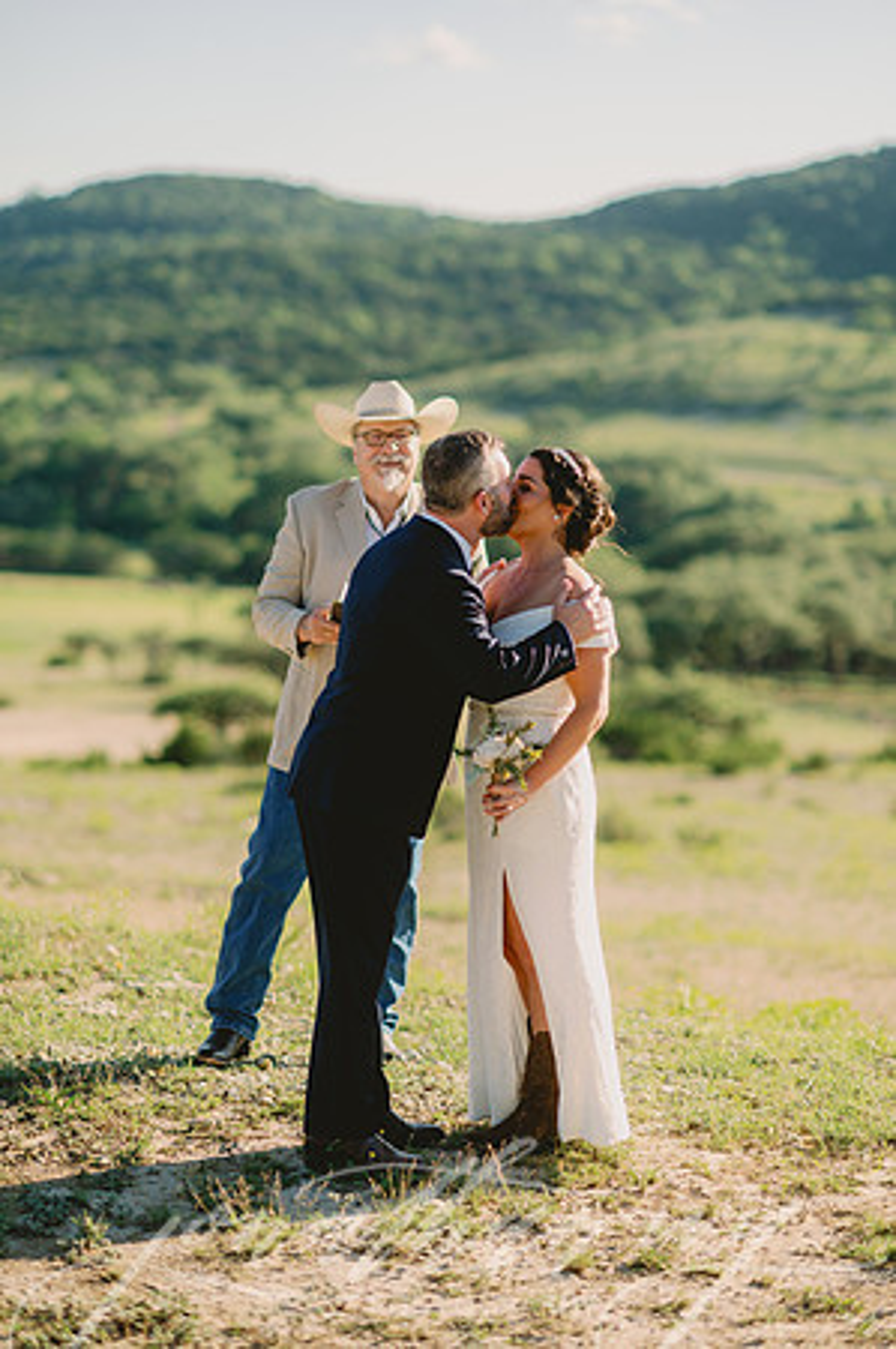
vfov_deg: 23.9
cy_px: 674
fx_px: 3180
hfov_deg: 16.0
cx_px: 448
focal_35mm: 85
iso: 50
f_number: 2
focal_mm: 85
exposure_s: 1/3200
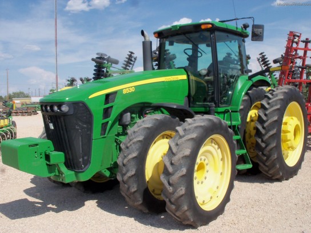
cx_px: 156
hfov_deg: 52.6
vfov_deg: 40.7
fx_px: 314
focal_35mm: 35
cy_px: 116
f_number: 5.5
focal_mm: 6.3
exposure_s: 1/400
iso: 80
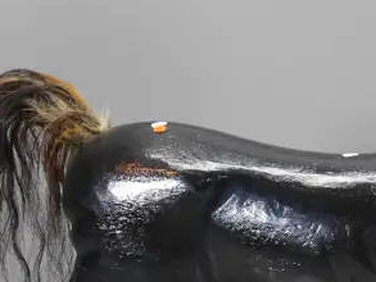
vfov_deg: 13.1
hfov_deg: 17.2
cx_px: 376
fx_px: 1217
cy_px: 262
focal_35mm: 112
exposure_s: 1/60
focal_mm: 16
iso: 1250
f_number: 3.9
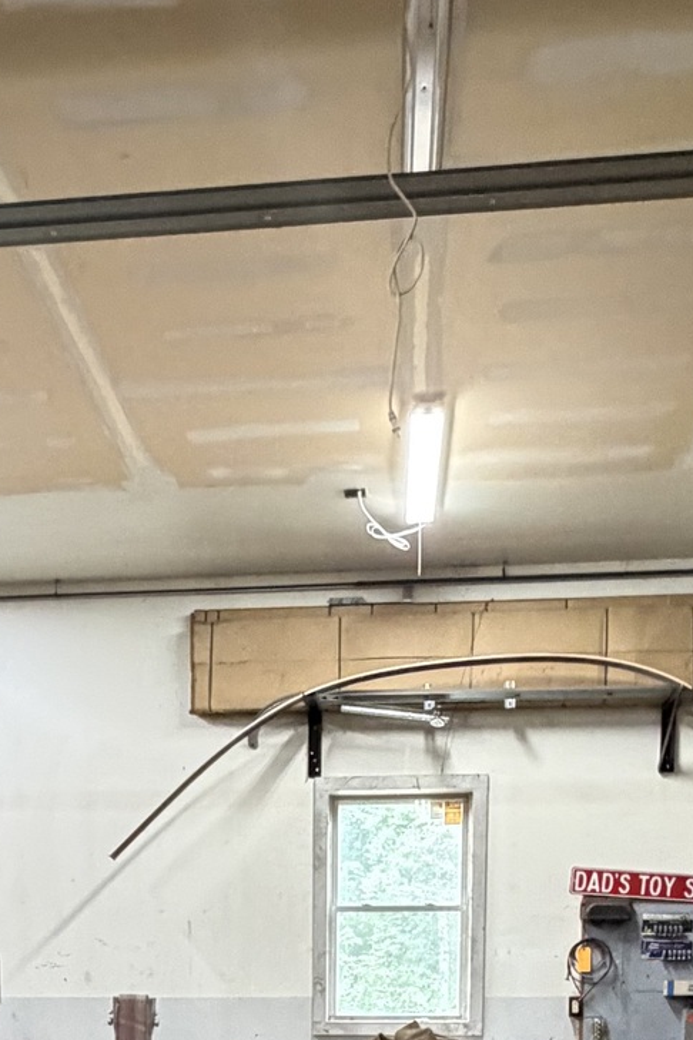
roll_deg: -0.2
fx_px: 1328
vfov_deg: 35.5
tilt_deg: -5.3
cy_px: 1187
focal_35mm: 46
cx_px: 252
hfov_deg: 29.1
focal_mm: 2.22
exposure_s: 1/60
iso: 500
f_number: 2.2
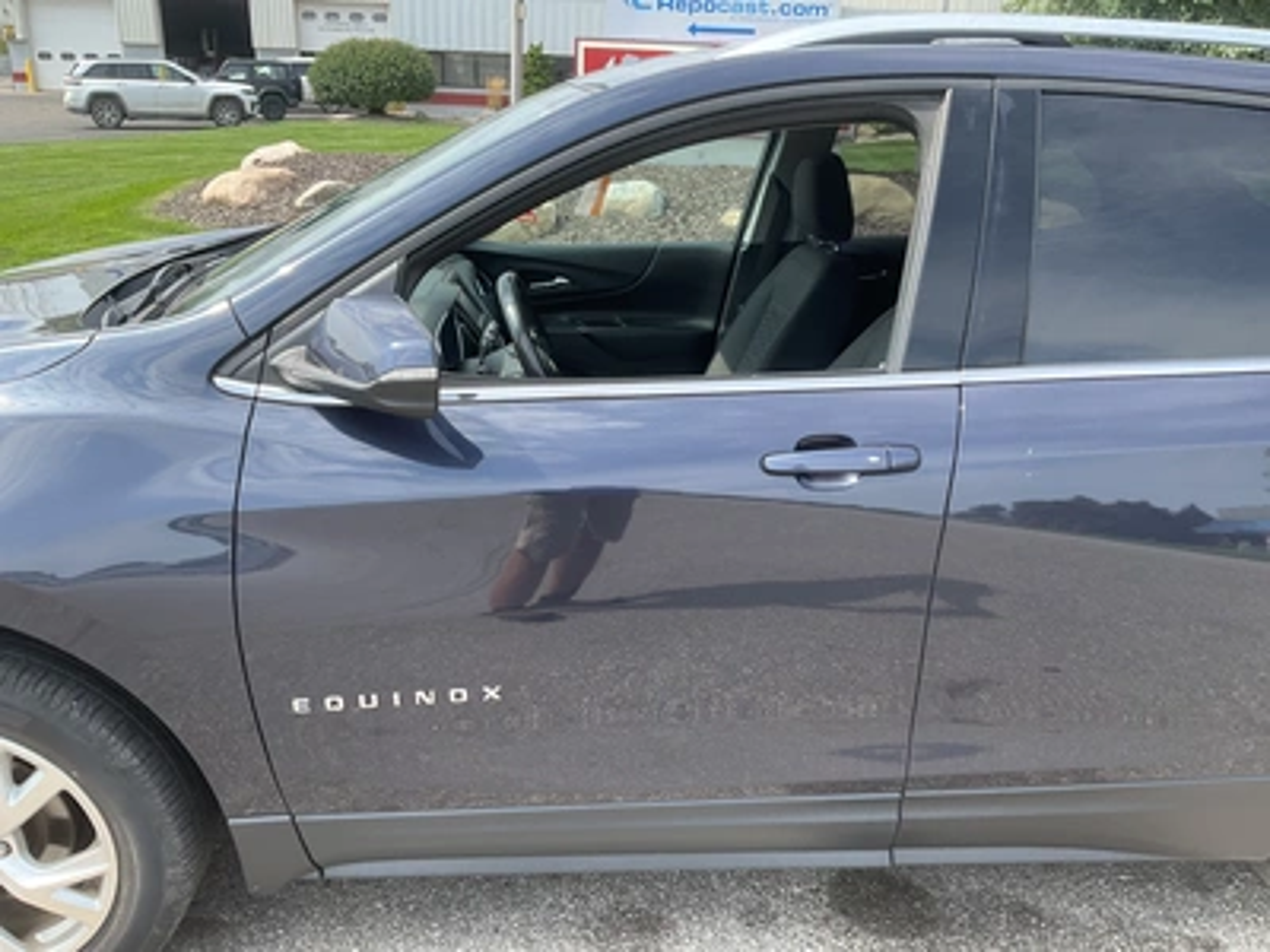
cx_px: 635
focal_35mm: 29
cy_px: 476
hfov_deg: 61.7
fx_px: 1064
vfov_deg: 48.2
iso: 25
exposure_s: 1/419
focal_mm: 3
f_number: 1.8
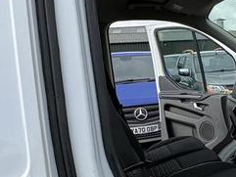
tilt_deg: -11.8
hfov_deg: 34.4
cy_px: 129
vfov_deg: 27.7
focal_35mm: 52
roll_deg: -0.3
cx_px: 219
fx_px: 355
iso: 50
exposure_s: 1/573
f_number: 2.2
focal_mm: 2.22
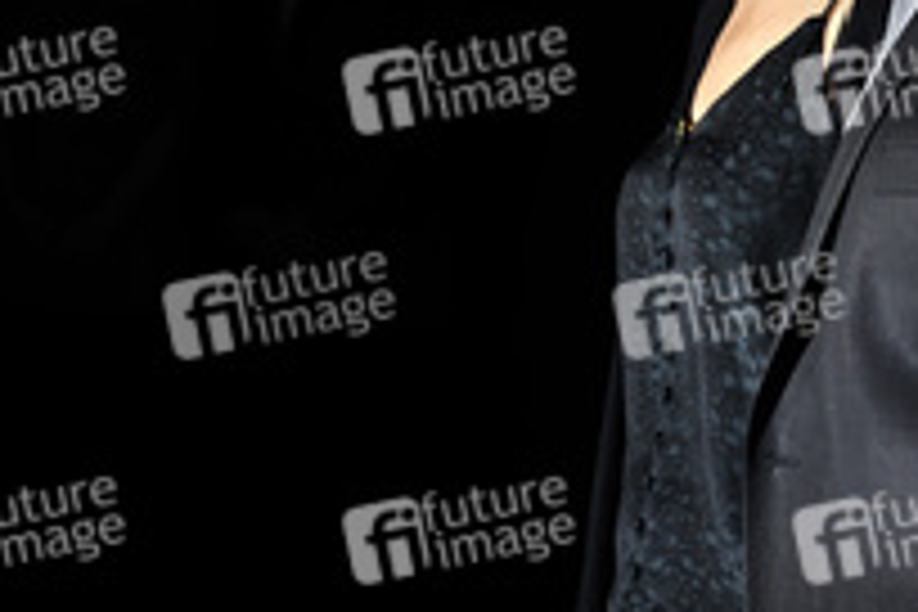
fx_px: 5355
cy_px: -32
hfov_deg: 9.8
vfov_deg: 6.5
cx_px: 340
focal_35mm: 210
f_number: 7.1
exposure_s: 1/250
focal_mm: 95
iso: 200
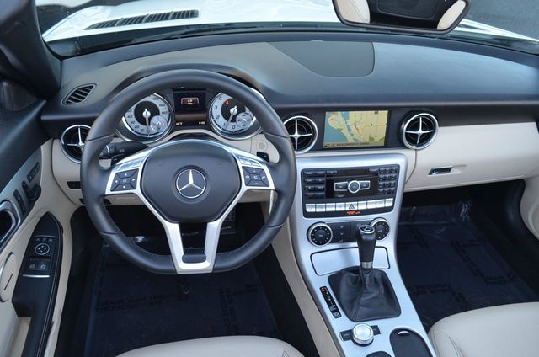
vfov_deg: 43.4
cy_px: 178
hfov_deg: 62.0
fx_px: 448
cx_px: 270
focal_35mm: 30
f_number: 5
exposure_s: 1/100
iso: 400
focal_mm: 20
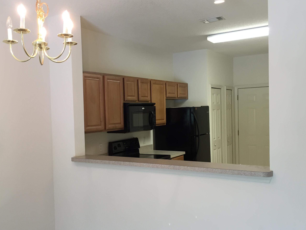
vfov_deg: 38.7
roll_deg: +0.8
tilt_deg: -2.8
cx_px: 121
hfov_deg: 49.8
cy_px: 124
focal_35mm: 37
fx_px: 327
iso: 64
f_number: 2.2
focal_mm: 4.15
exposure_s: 1/30
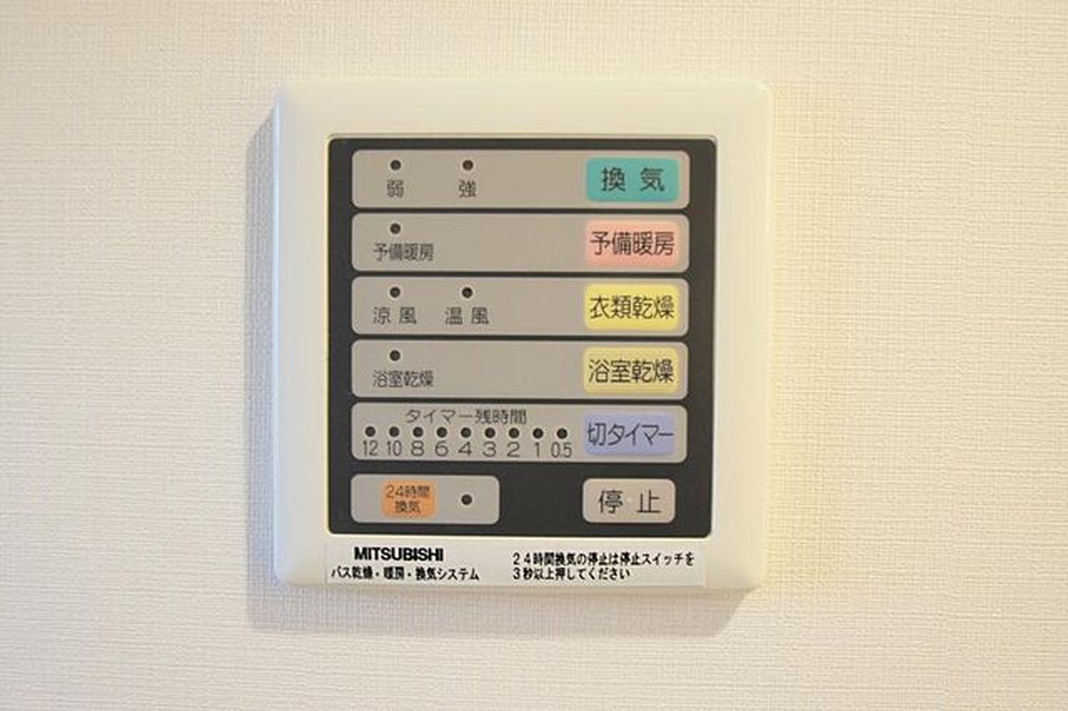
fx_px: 1067
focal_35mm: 36
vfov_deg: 36.8
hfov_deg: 53.2
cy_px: 356
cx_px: 534
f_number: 4.5
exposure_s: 1/40
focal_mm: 24
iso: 200
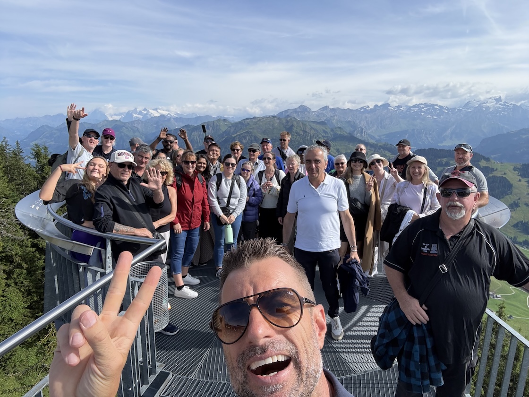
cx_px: 264
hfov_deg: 73.9
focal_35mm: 23
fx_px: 351
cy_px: 198
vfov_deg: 58.9
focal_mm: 2.69
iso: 32
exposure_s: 1/1000
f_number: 1.9
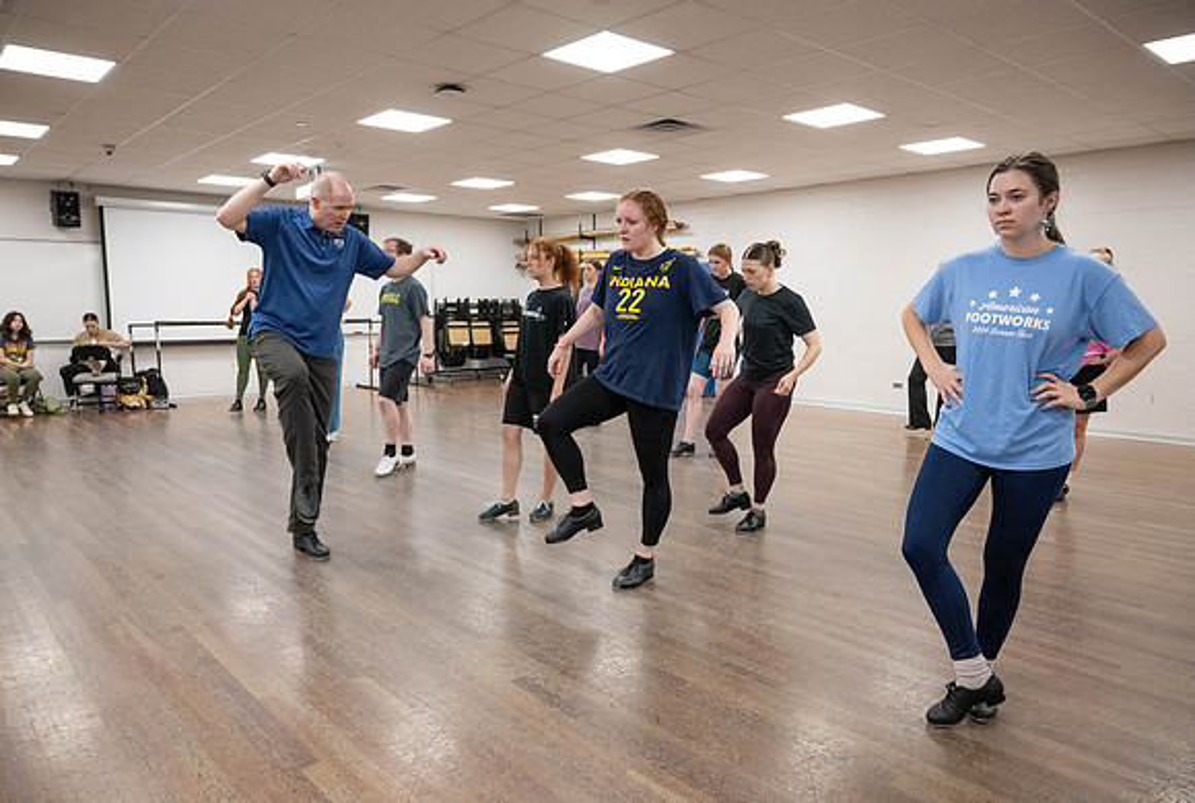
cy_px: 409
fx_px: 827
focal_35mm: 25
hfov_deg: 71.7
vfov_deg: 51.8
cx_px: 578
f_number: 4
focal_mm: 24
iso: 3200
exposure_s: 1/640
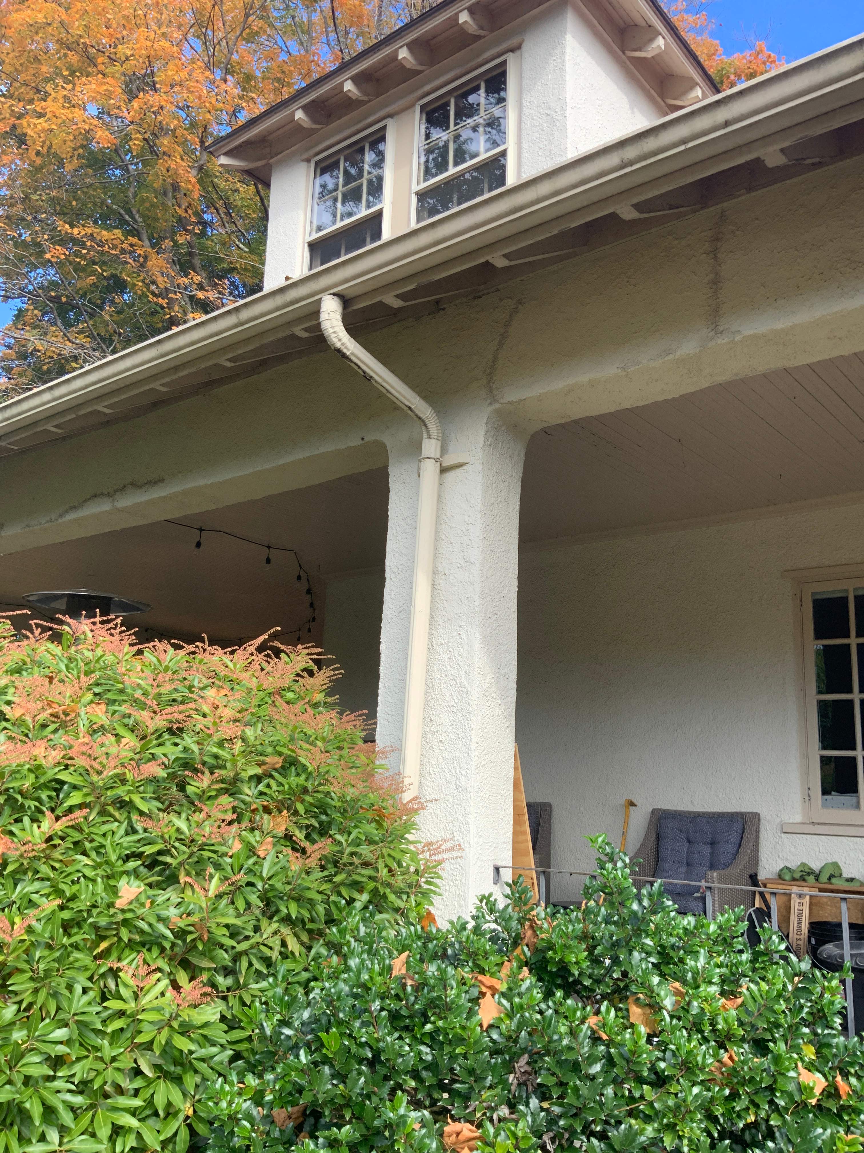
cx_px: 432
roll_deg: -0.7
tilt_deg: +11.6
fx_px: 965
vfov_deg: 61.7
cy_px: 576
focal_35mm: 29
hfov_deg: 48.2
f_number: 1.8
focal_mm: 3
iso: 16
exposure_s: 1/229
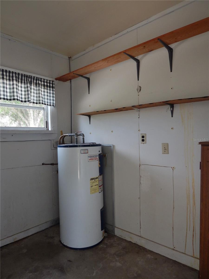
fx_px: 185
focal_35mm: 23
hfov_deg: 58.9
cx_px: 104
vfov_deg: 73.9
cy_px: 140
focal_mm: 4
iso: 125
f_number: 3
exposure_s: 1/100
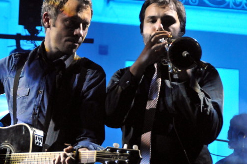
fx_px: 1199
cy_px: 97
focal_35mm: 175
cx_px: 94
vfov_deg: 7.8
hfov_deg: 11.8
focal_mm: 82
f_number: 5.6
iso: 3200
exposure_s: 1/125
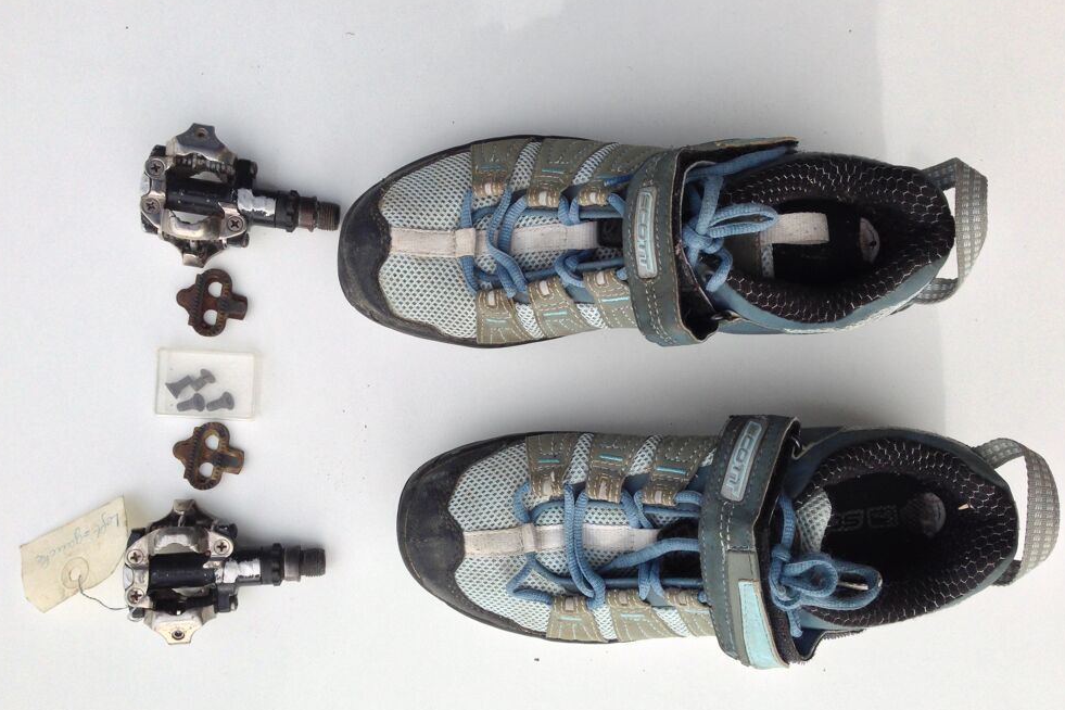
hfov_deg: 54.4
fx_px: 1035
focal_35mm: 35
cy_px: 378
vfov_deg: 37.8
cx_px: 529
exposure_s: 1/1261
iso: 50
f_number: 2.4
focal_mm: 4.13
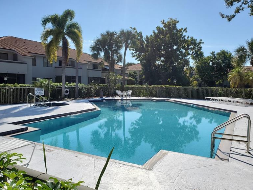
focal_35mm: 27
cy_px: 92
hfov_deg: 65.3
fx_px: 197
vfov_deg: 51.4
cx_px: 124
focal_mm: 4.3
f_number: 2.4
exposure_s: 1/2492
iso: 50
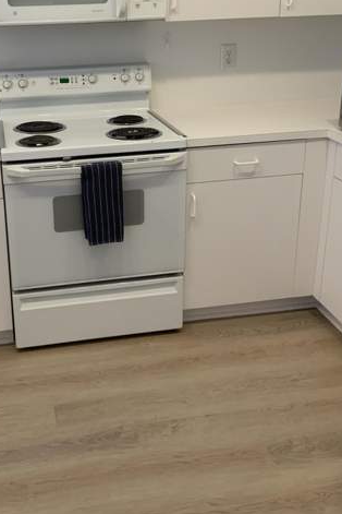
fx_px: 584
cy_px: 170
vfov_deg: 46.6
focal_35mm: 41
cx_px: 90
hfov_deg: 32.1
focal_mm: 3
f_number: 1.8
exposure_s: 1/60
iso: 64
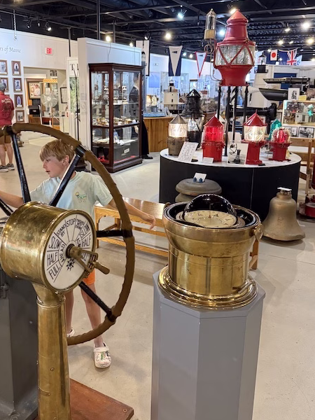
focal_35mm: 32
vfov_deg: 56.6
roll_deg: +0.4
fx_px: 388
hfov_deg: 44.0
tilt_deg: -12.6
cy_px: 177
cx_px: 127
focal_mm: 6.76
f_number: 1.78
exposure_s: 1/60
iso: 500
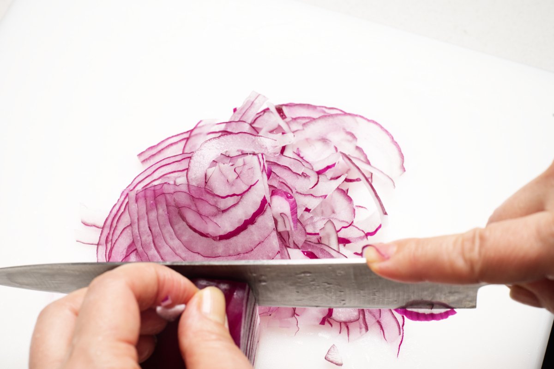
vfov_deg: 19.4
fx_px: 1077
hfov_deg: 28.9
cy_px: 184
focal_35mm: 70
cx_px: 277
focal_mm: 70
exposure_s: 1/800
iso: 1250
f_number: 11
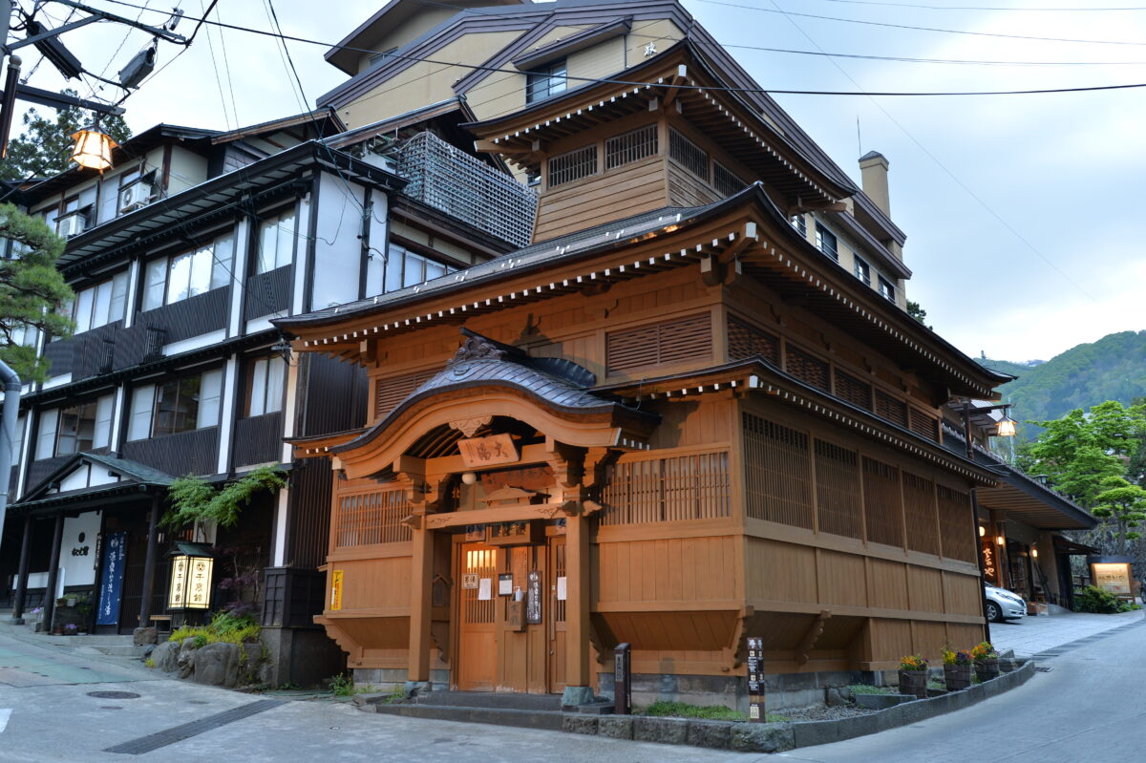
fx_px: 1018
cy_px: 382
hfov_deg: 58.7
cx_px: 573
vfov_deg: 41.1
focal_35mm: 32
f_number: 4
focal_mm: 32
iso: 400
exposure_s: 1/60
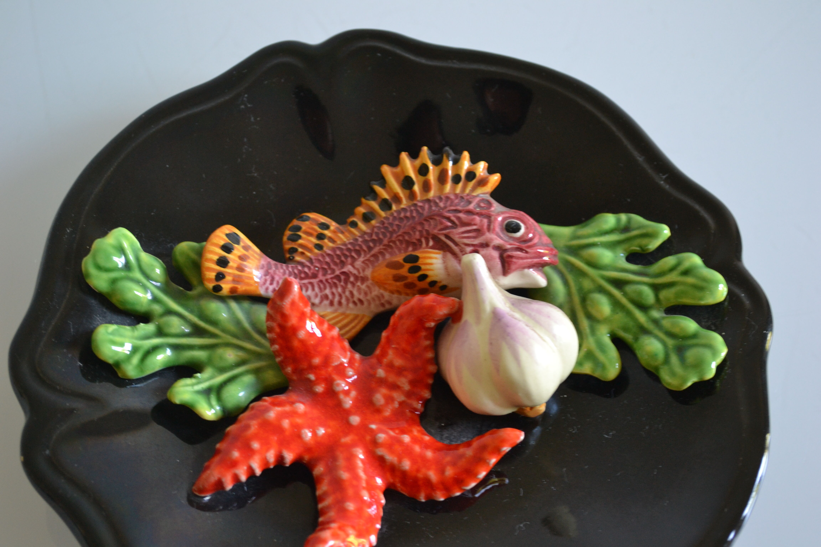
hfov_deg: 31.9
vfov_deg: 21.6
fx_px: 1437
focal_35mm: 63
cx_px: 410
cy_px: 274
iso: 720
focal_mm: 42
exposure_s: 1/15
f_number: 5.3
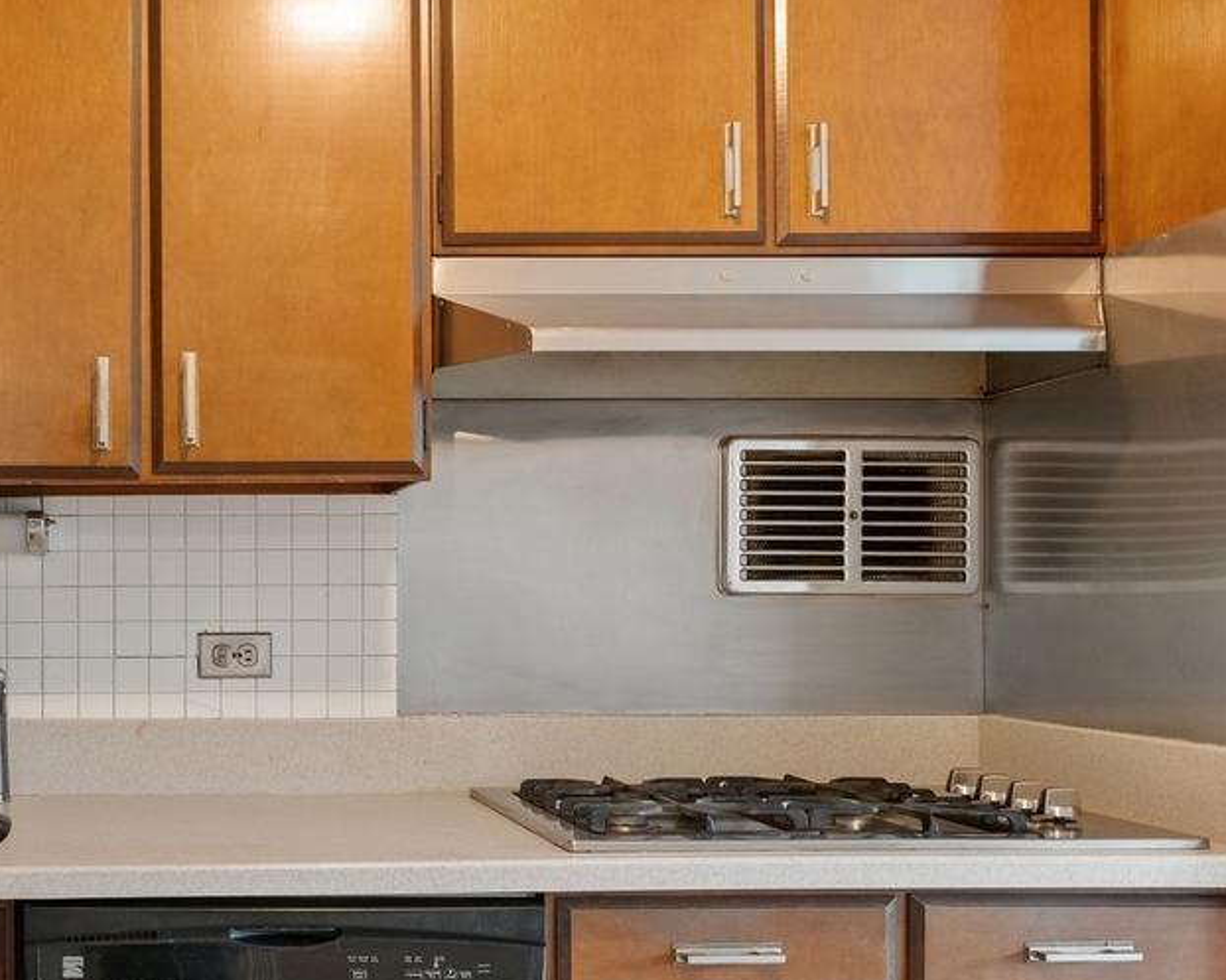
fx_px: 1596
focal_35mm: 44
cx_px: 145
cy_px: 607
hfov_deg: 39.3
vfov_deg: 34.0
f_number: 7.1
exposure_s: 1.3
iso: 320
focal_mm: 18
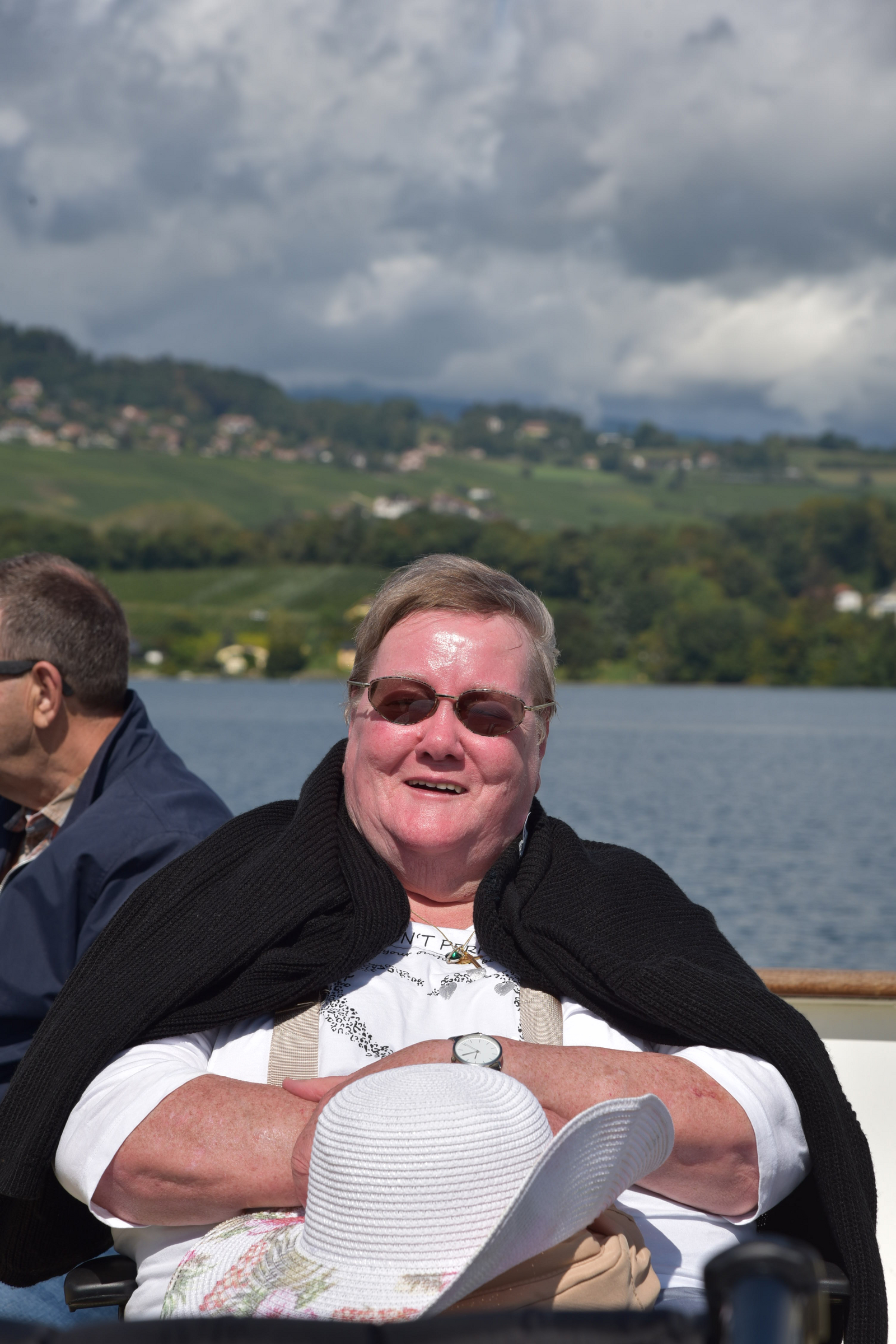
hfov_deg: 12.2
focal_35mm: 112
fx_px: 4181
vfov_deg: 18.3
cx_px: 448
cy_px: 672
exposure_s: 1/500
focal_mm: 112
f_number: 11
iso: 200
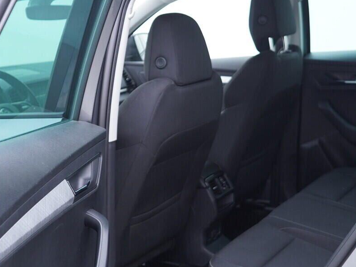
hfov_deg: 30.7
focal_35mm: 63
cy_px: 183
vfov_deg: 23.2
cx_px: 189
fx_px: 648
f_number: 2.8
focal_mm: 24
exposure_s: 1/40
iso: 250
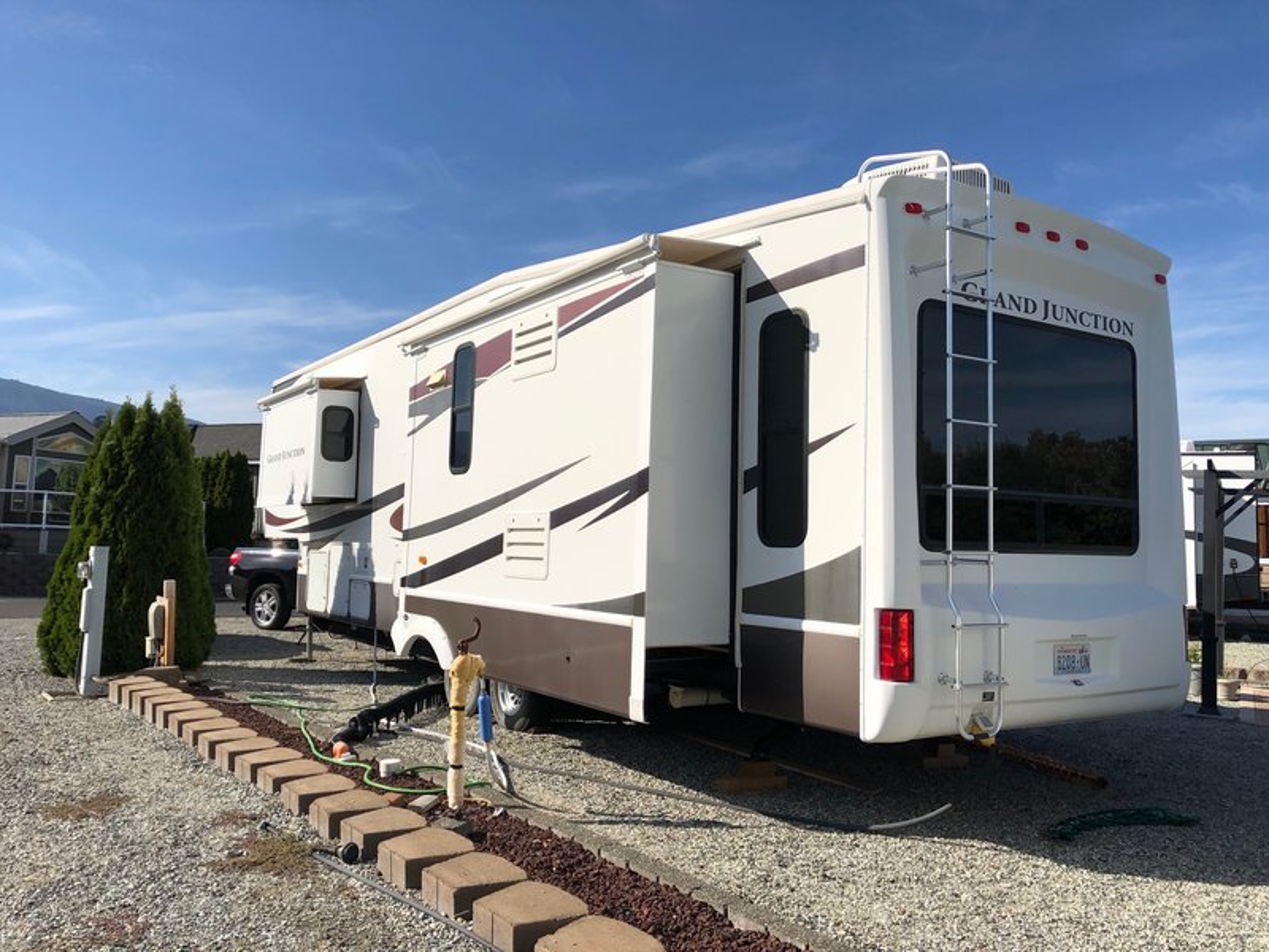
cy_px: 476
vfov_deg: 49.7
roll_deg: -2.4
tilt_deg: +3.9
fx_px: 1026
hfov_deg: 63.4
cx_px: 634
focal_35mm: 28
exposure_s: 1/3745
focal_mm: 3.99
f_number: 1.8
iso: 20
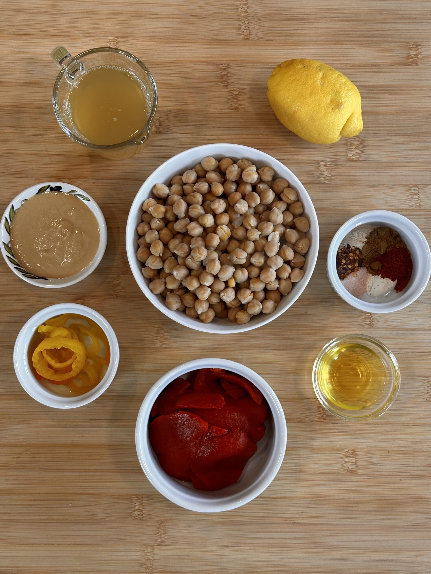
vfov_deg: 39.7
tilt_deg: -86.6
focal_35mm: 48
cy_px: 287
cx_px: 216
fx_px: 797
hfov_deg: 30.3
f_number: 1.78
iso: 100
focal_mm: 6.86
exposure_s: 1/120
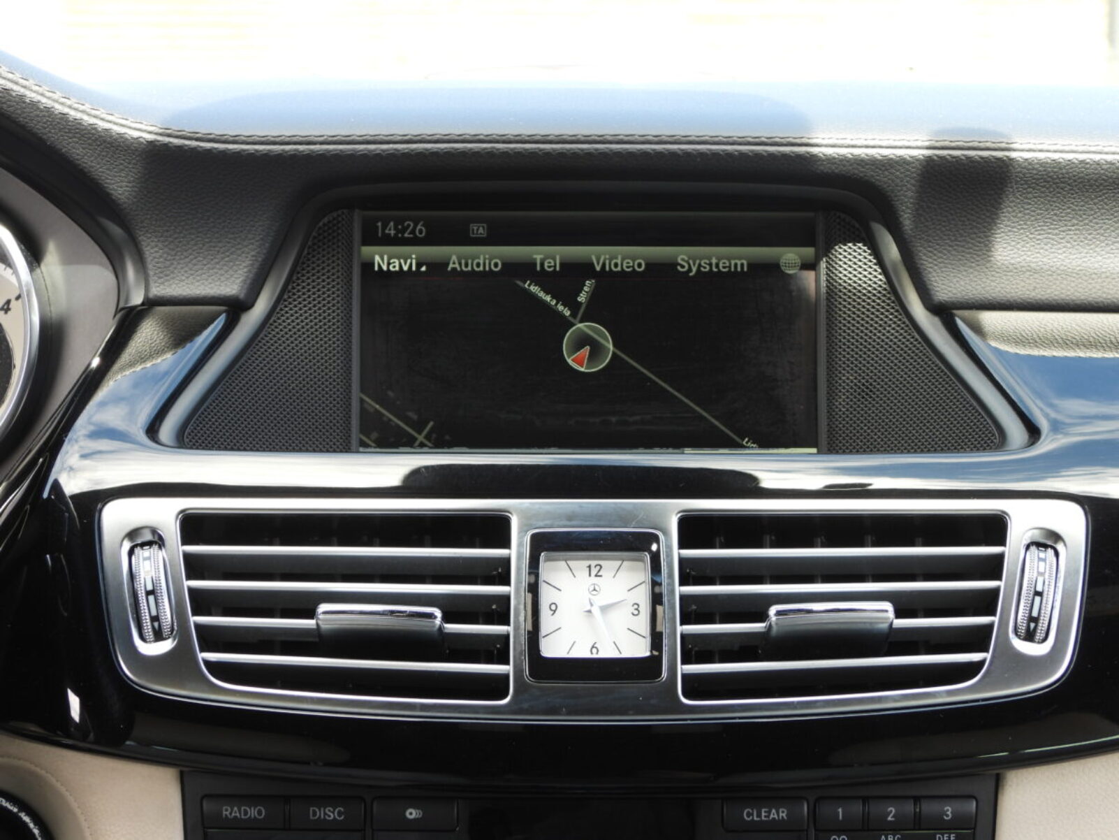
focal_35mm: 65
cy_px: 420
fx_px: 2102
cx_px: 560
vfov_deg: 22.6
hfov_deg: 29.8
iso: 100
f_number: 3.5
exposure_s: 1/80
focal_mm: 11.7
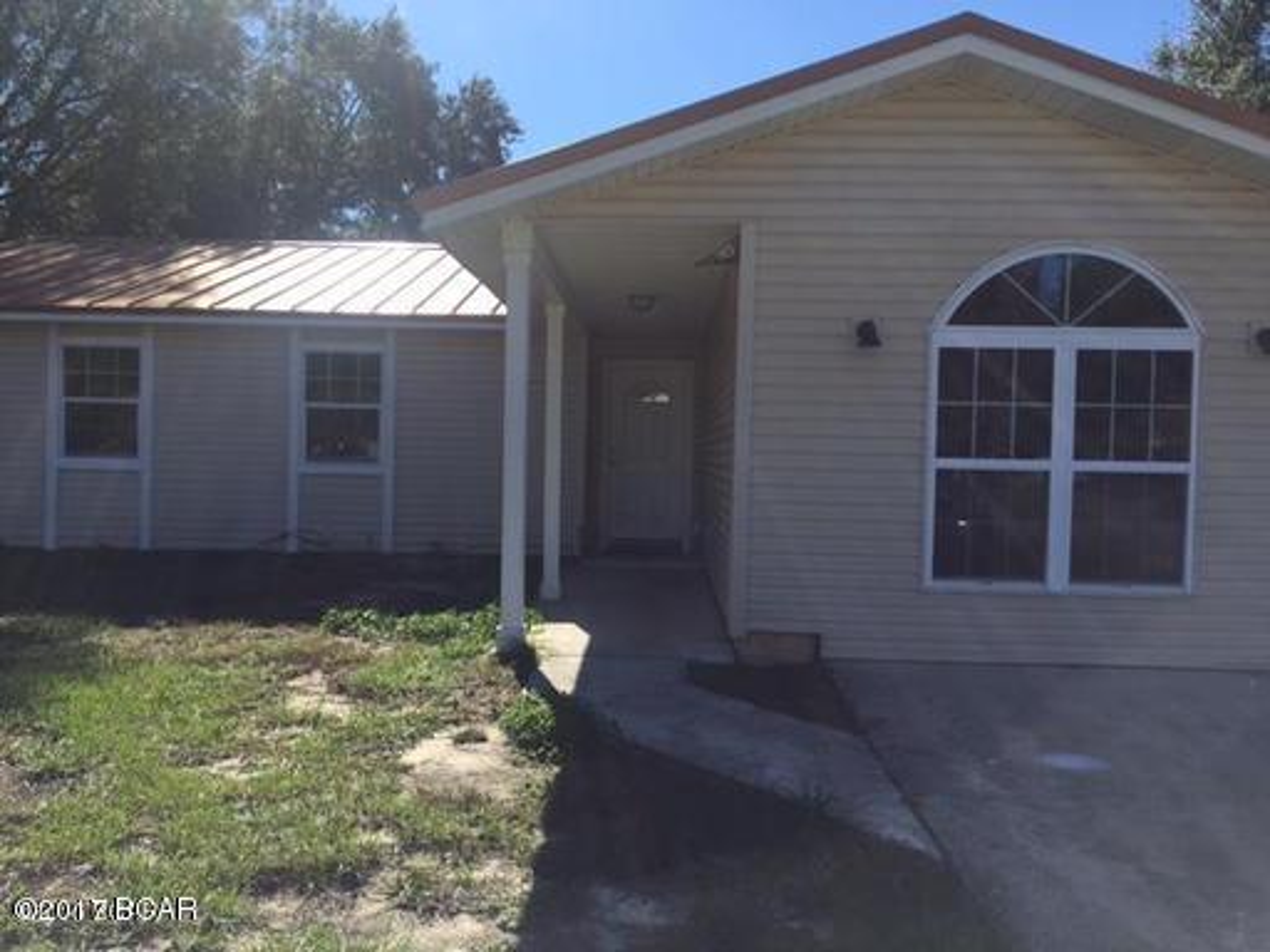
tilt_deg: +0.0
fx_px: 1064
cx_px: 635
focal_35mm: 29
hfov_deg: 61.7
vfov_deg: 48.2
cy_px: 476
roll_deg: -2.6
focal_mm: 4.15
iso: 32
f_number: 2.2
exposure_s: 1/1721
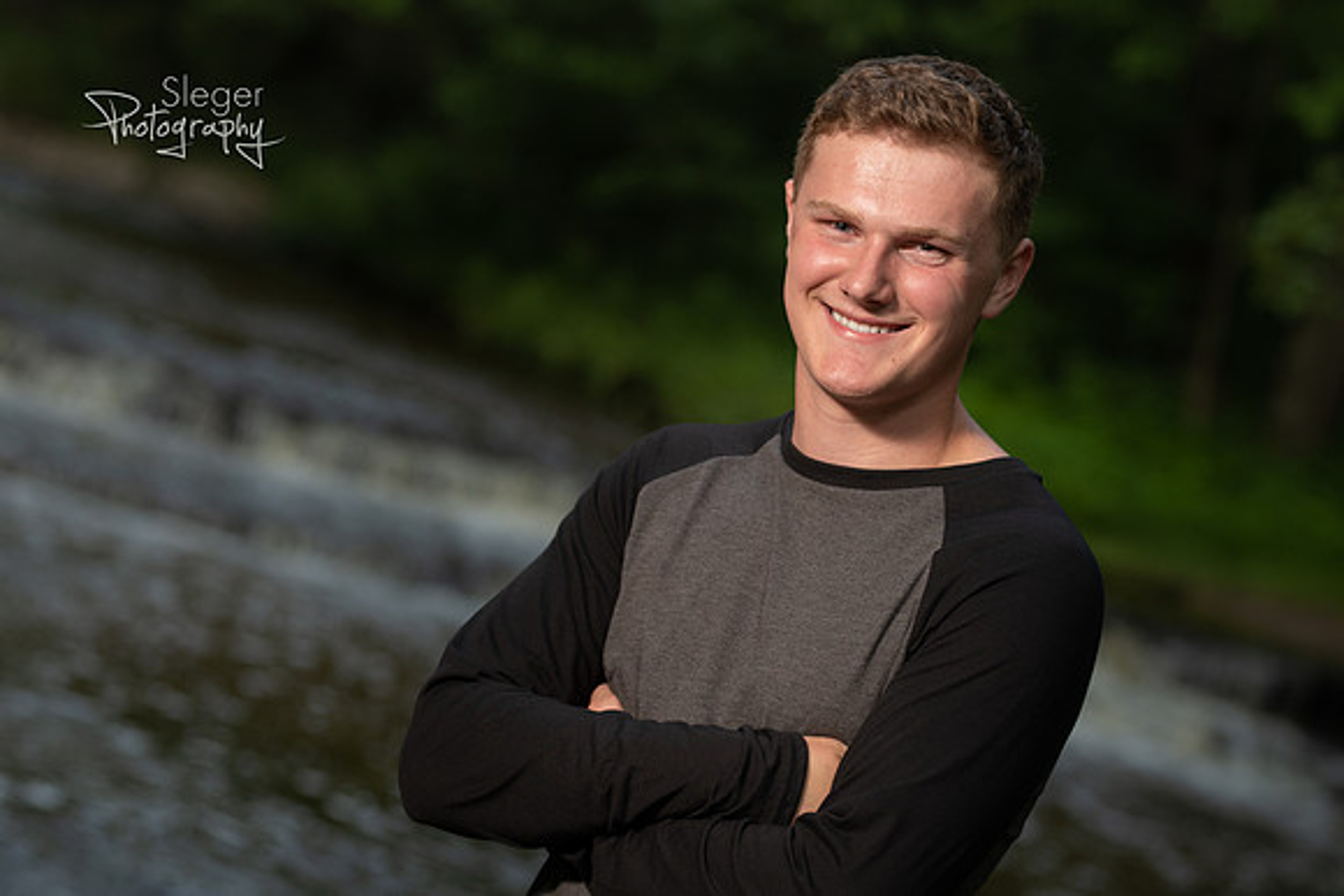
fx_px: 4560
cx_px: 573
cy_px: 405
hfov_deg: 16.8
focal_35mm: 122
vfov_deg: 11.2
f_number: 2.8
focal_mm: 85
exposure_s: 1/320
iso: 100
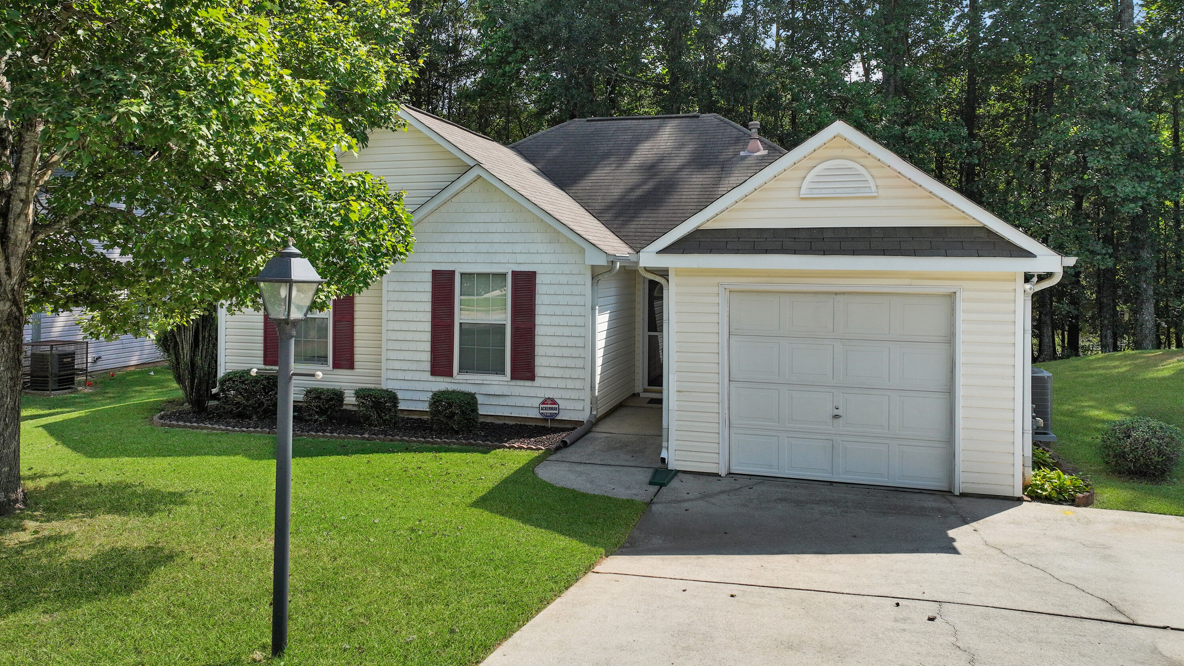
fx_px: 848
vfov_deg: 42.8
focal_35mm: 27
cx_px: 578
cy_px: 286
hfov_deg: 69.8
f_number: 2.8
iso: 160
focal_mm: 12.29
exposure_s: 1/3200
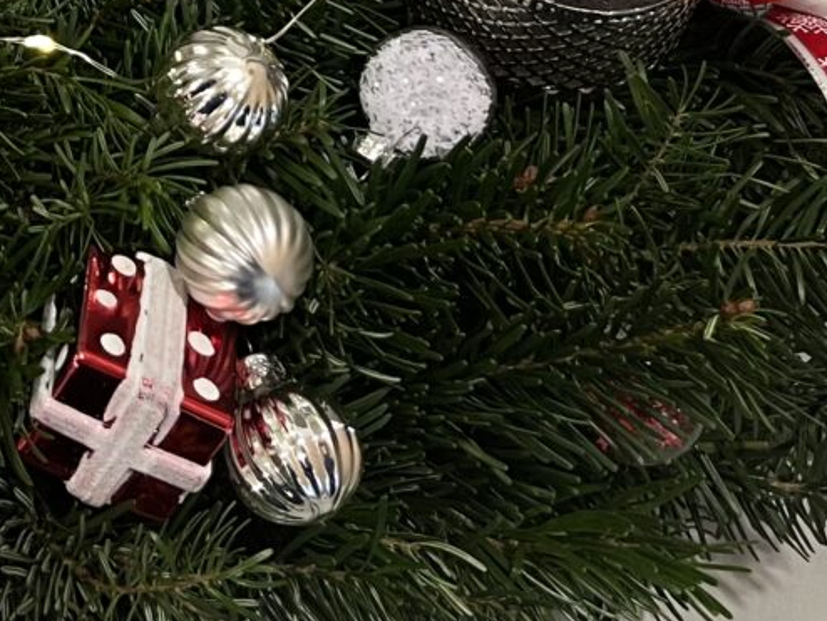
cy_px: -264
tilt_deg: -57.6
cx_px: -191
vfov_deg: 13.9
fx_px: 2414
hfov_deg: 18.3
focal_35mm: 101
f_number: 1.6
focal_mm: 5.1
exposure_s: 1/50
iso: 100
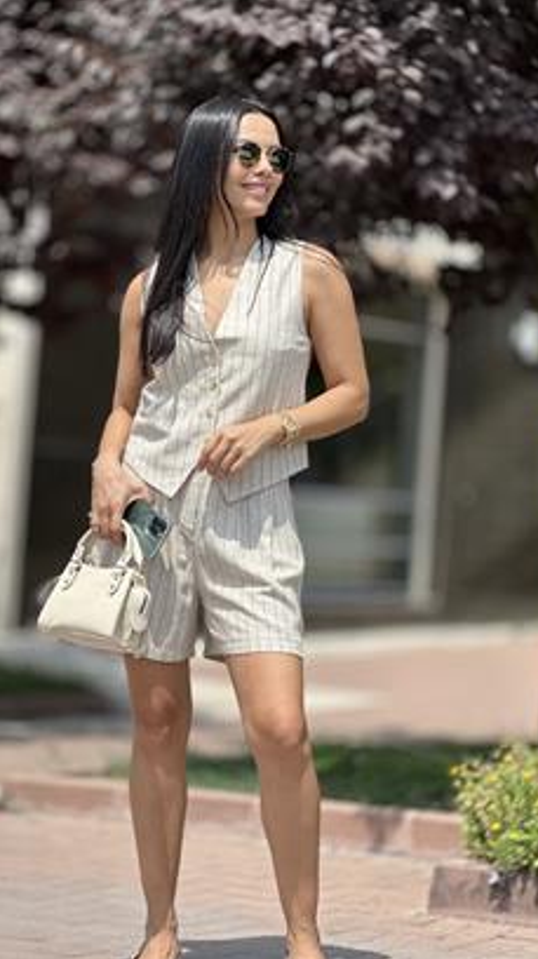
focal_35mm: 85
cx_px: 211
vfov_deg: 25.0
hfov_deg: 14.2
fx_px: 2159
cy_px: 478
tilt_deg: -0.7
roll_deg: -5.0
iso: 32
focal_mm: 9
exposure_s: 1/497
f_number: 2.8
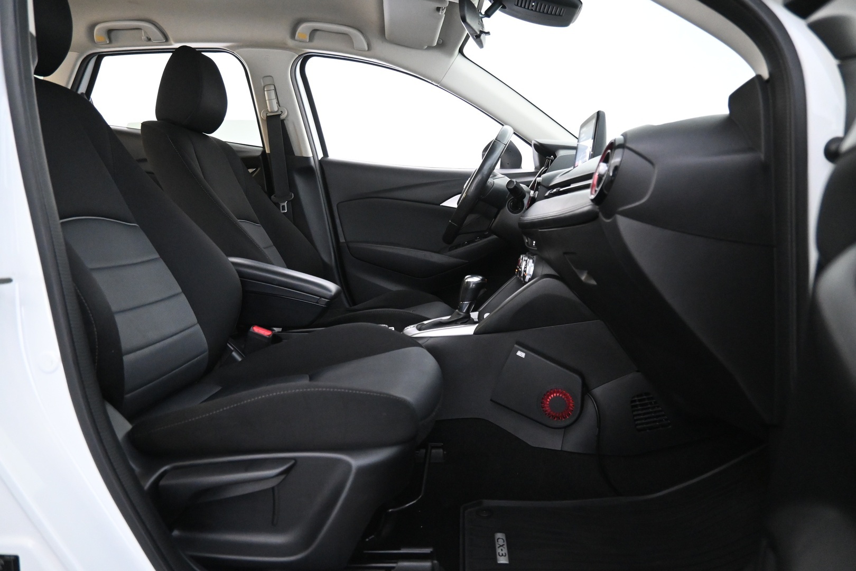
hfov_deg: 73.7
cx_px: 428
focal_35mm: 24
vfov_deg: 53.1
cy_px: 286
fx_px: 571
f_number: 3.5
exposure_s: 1/25
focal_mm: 16
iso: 4500
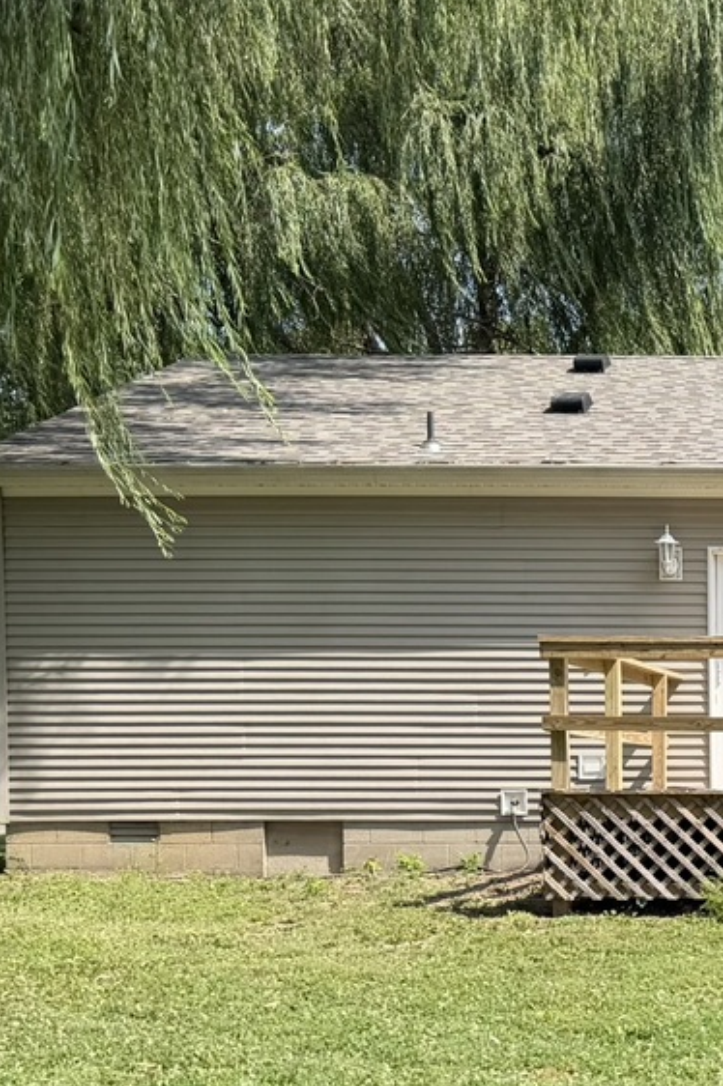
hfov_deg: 19.1
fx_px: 1930
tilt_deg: -0.8
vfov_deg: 30.8
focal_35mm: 64
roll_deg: +0.4
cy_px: 835
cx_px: 1017
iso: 80
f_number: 1.78
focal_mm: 6.76
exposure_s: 1/2232
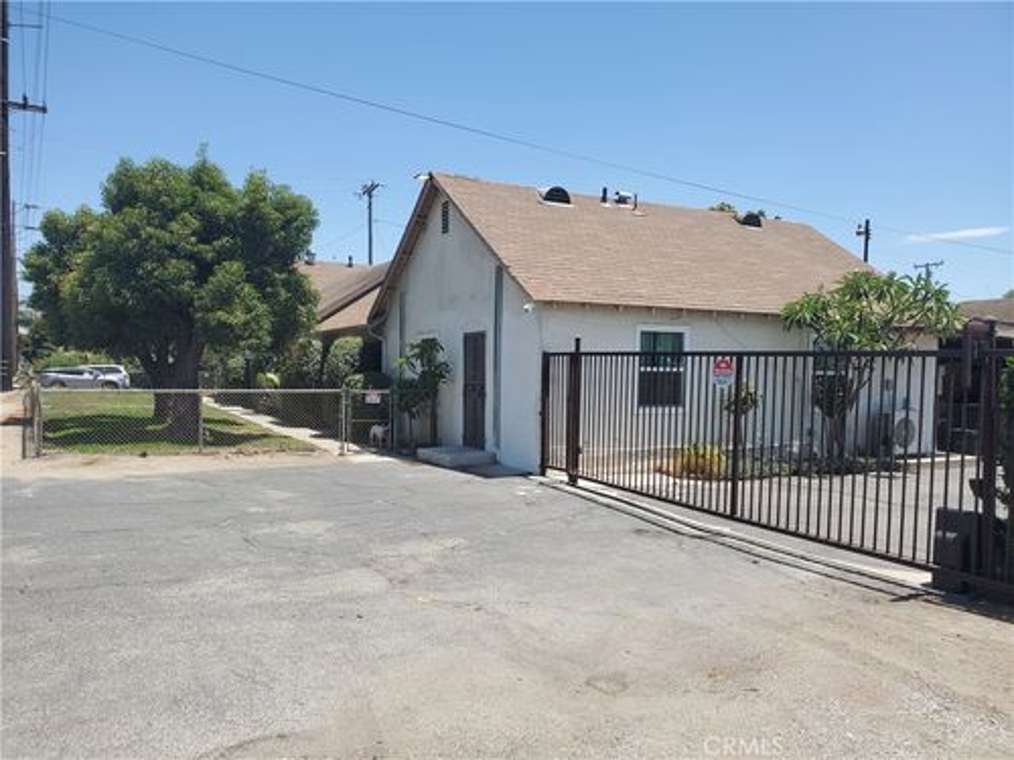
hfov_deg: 67.3
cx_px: 507
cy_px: 380
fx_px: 762
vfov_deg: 53.1
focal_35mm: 26
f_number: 2.4
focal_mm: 4.3
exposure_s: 1/1154
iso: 50
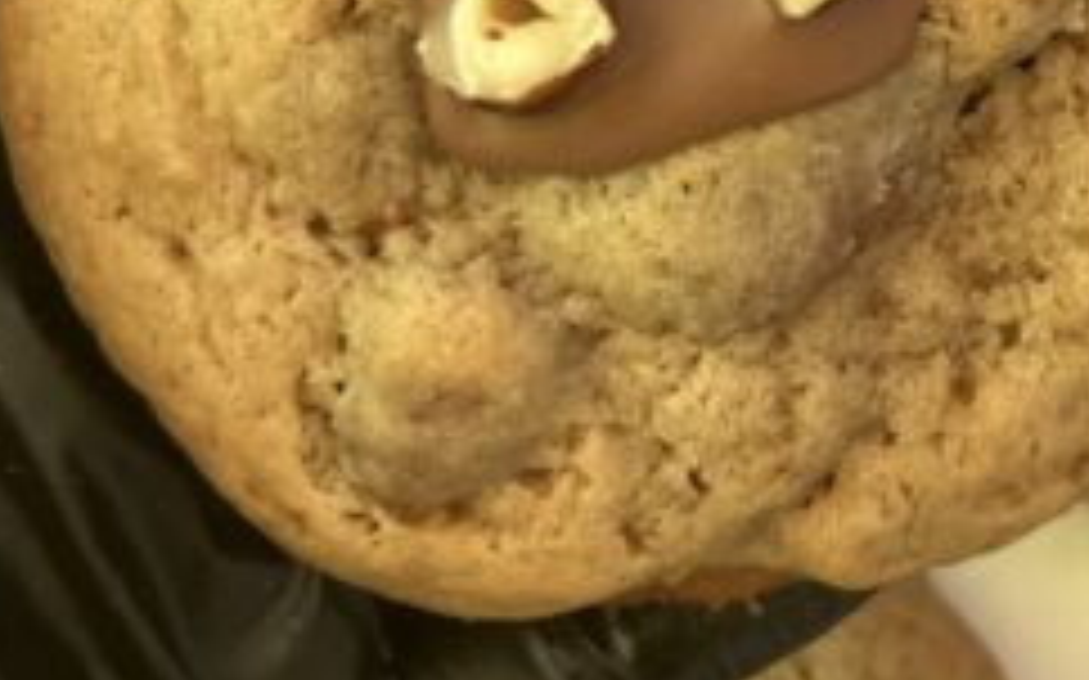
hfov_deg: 21.9
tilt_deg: -78.6
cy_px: -392
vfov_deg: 13.4
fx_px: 2700
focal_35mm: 91
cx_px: 1112
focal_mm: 5.1
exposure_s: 1/833
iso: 50
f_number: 1.6
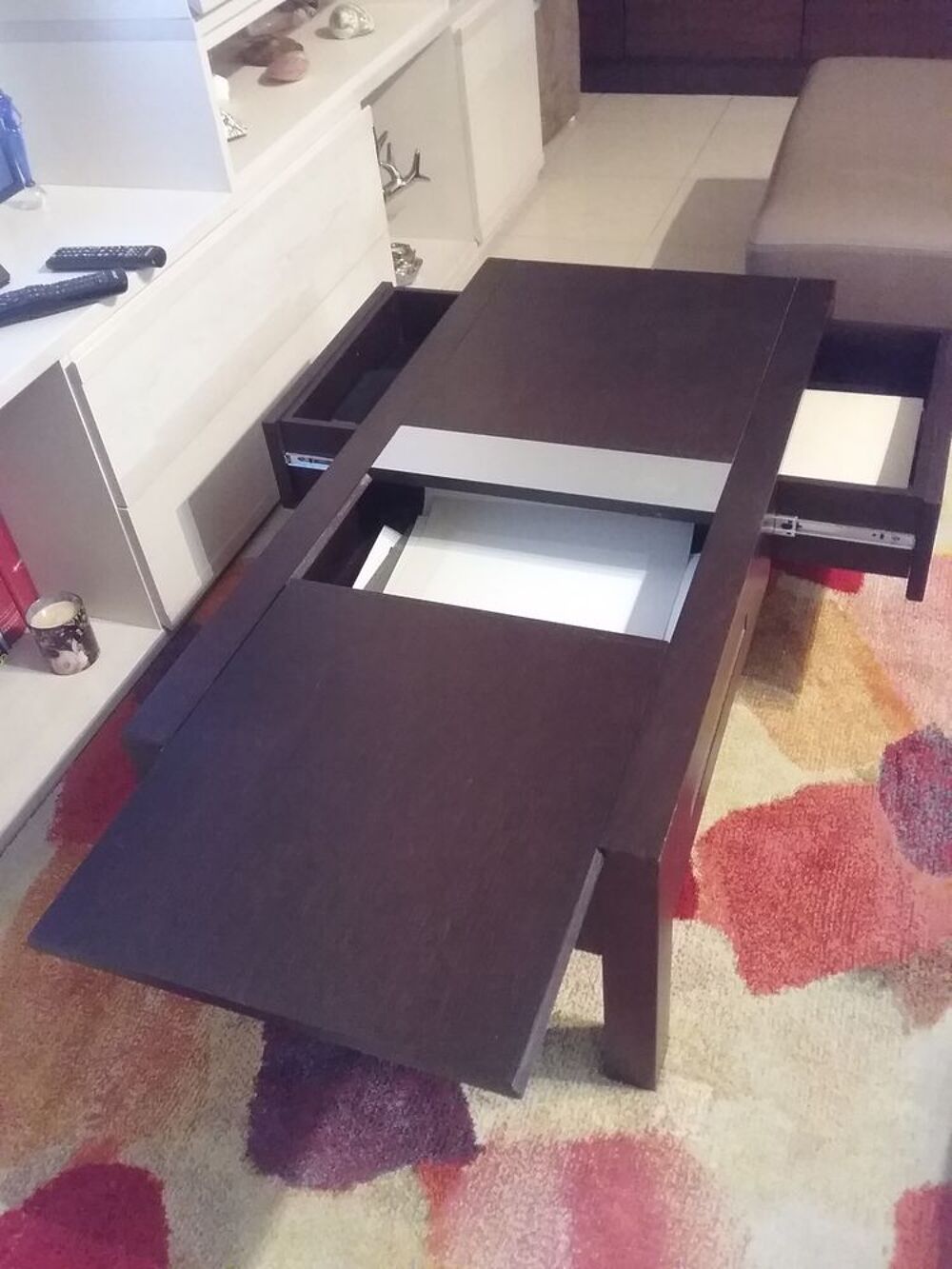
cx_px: 476
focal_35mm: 31
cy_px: 634
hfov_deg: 45.4
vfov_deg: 58.3
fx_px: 1137
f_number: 2.2
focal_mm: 3.3
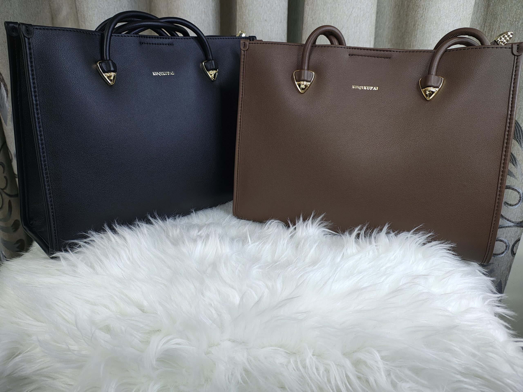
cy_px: 196
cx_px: 262
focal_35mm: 25
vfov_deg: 54.9
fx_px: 378
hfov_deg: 69.4
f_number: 1.4
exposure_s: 1/60
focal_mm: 5.89
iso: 925
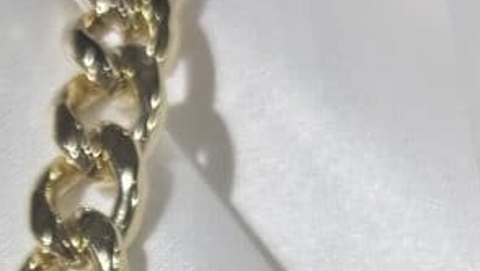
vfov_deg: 5.8
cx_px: -28
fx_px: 2510
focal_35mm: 197
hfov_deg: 10.8
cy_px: 824
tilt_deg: -61.3
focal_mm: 5.96
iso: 32
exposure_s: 1/281
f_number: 1.6
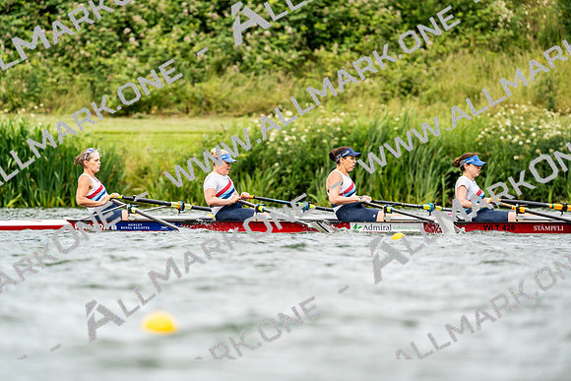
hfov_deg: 4.4
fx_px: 7409
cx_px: 286
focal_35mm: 467
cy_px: 190
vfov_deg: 2.9
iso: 640
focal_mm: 467
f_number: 6.3
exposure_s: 1/2000
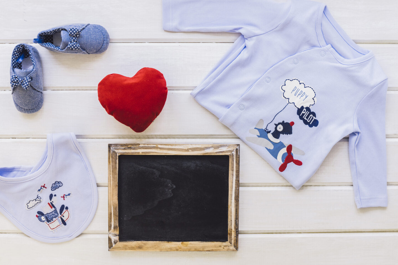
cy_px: 133
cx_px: 192
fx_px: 497
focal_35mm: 45
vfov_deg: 29.9
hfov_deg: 43.6
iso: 500
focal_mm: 42
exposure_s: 1/50
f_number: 7.1
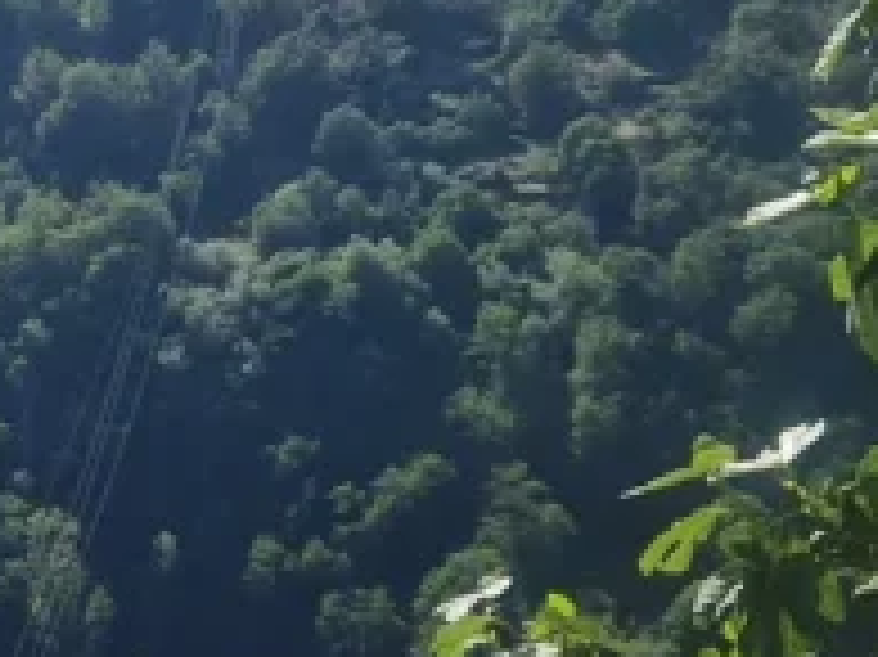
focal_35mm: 121
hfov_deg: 15.4
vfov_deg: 12.2
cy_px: 104
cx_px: -320
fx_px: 3067
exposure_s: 1/2248
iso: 50
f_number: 1.8
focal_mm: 5.4
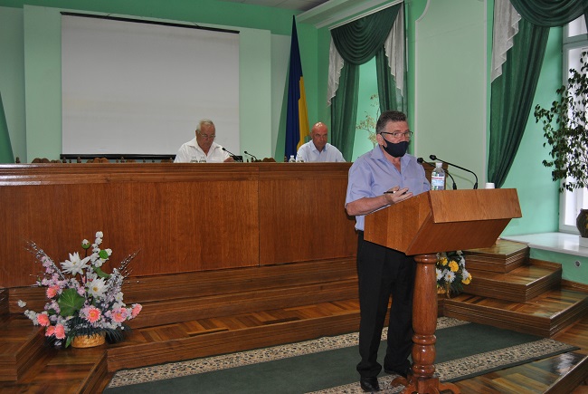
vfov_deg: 38.5
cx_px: 294
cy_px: 197
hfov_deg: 55.1
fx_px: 564
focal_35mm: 34
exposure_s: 1/60
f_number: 3.8
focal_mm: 23
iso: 200
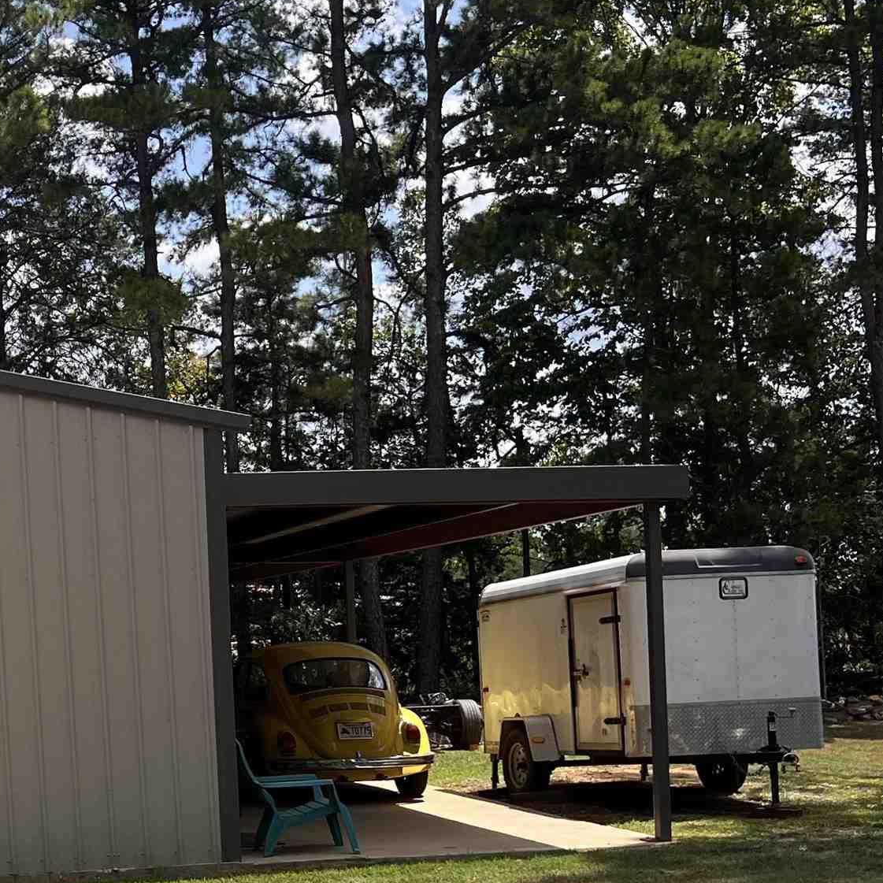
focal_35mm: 63
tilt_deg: +1.6
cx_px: -139
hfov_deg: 25.0
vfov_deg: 26.8
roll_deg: +1.7
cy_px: 688
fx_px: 1818
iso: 50
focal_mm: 5.7
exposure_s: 1/2841
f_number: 1.5
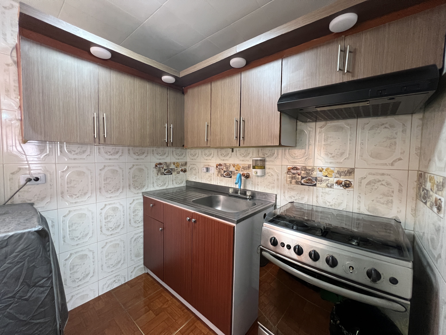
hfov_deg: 106.2
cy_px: 168
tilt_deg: -3.5
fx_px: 167
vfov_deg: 89.9
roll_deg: -0.7
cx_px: 223
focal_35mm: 13
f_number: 1.8
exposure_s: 1/60
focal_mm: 1.57
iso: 400
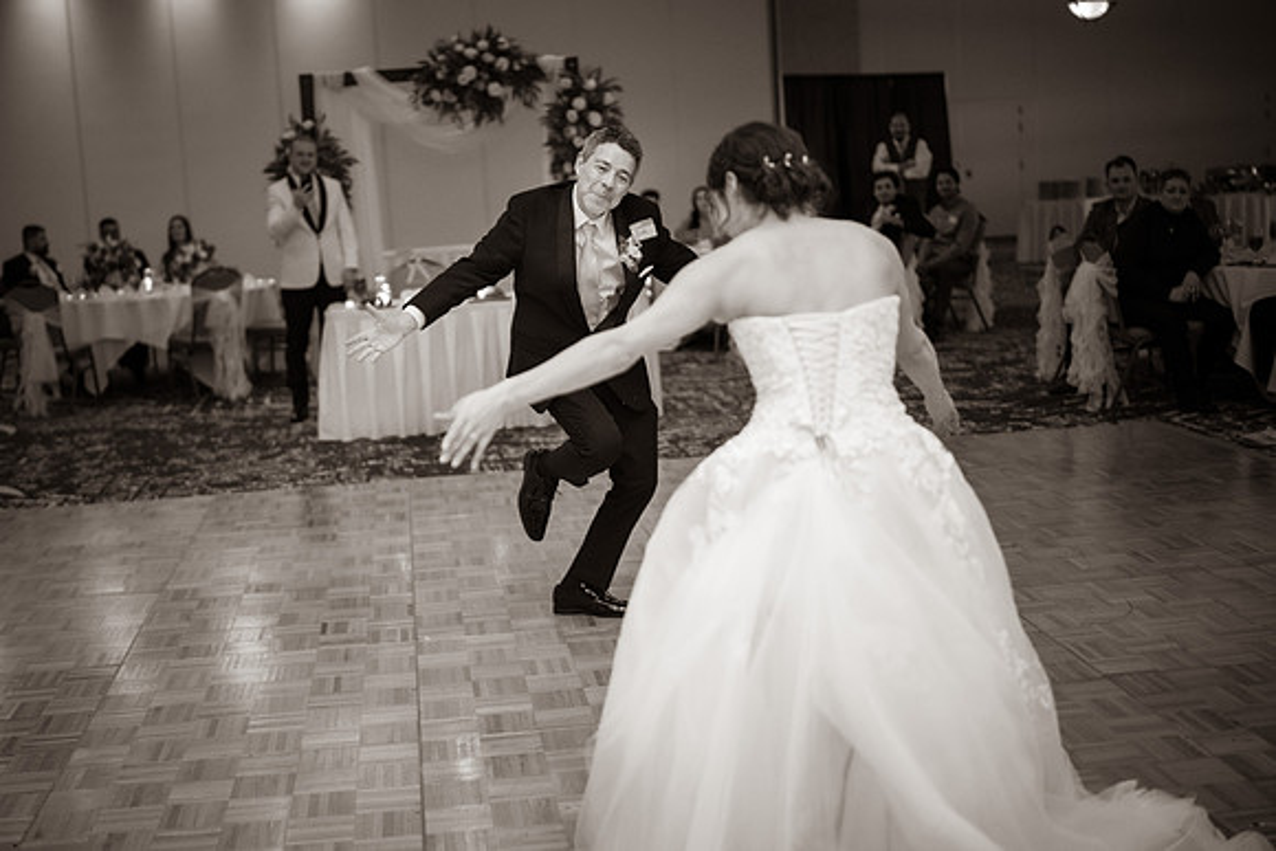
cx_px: 519
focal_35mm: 44
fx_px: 1575
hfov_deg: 43.9
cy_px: 445
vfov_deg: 30.2
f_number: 1.2
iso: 2000
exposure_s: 1/320
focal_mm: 35
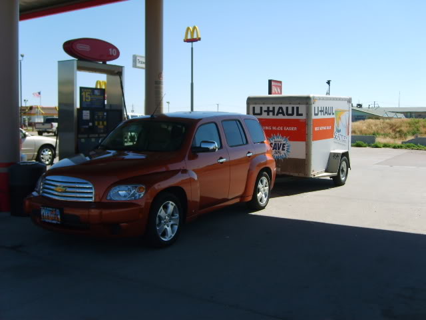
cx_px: 213
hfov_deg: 52.6
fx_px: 431
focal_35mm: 35
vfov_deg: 40.7
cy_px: 160
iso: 50
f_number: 2.8
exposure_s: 1/750
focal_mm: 5.8
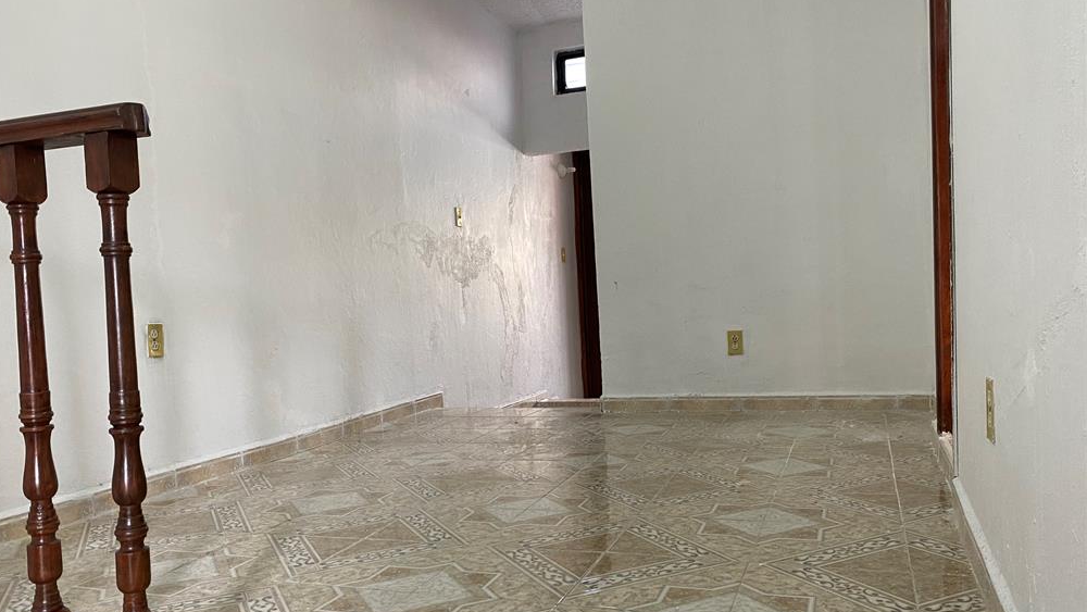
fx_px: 836
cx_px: 532
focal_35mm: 29
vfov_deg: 40.1
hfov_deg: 66.0
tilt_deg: -2.7
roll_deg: +2.8
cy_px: 341
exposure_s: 1/60
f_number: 1.8
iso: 160
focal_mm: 4.25
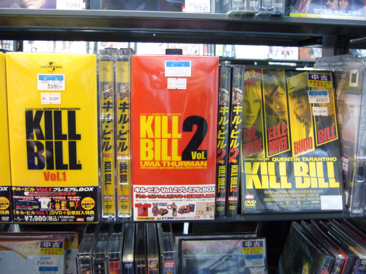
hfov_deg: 52.6
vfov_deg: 40.7
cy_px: 137
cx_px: 183
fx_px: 370
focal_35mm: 35
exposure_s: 1/13
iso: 200
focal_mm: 5.8
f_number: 2.8
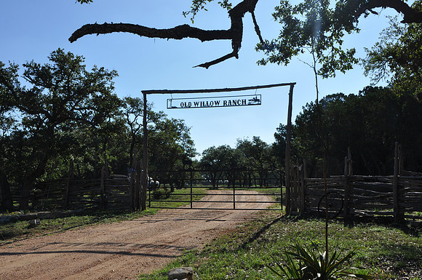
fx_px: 474
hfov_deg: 48.0
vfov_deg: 32.9
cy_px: 140
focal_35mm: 40
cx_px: 211
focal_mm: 27
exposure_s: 1/400
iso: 200
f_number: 10
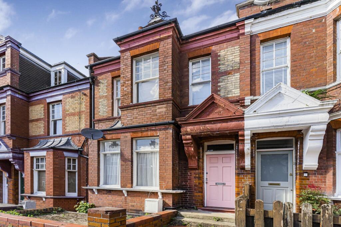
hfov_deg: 93.3
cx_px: 170
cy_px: 114
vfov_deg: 70.5
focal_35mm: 17
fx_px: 161
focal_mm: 17
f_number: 9
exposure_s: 1/640
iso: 320
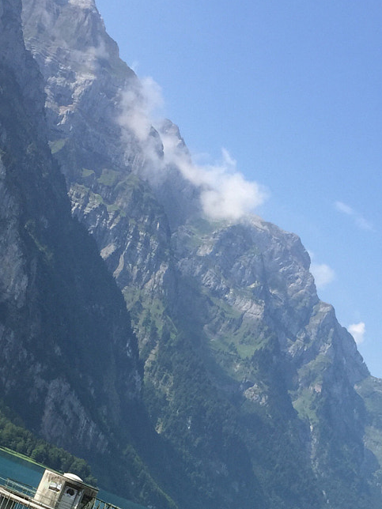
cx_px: 158
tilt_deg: -1.1
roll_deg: -21.9
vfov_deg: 25.5
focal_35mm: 72
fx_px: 1059
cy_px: 527
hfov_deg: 20.4
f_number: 2.2
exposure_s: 1/1582
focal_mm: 4.15
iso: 32
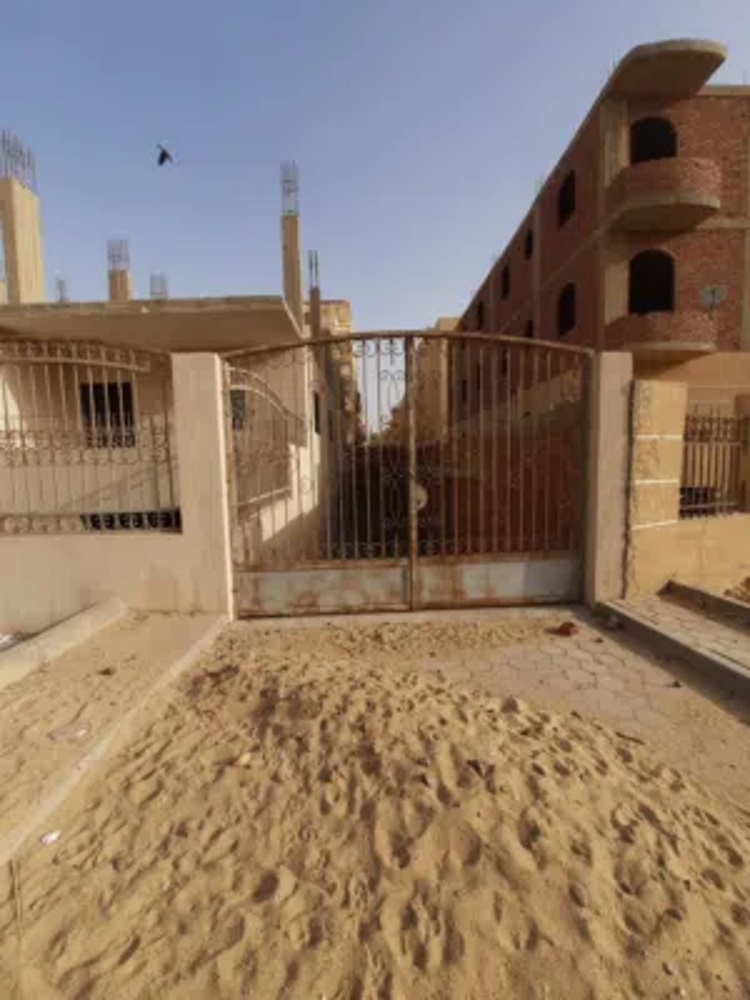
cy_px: 500
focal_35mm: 13
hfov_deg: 89.9
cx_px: 375
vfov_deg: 106.2
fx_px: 376
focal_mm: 1.74
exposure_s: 1/1565
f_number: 2.2
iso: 40
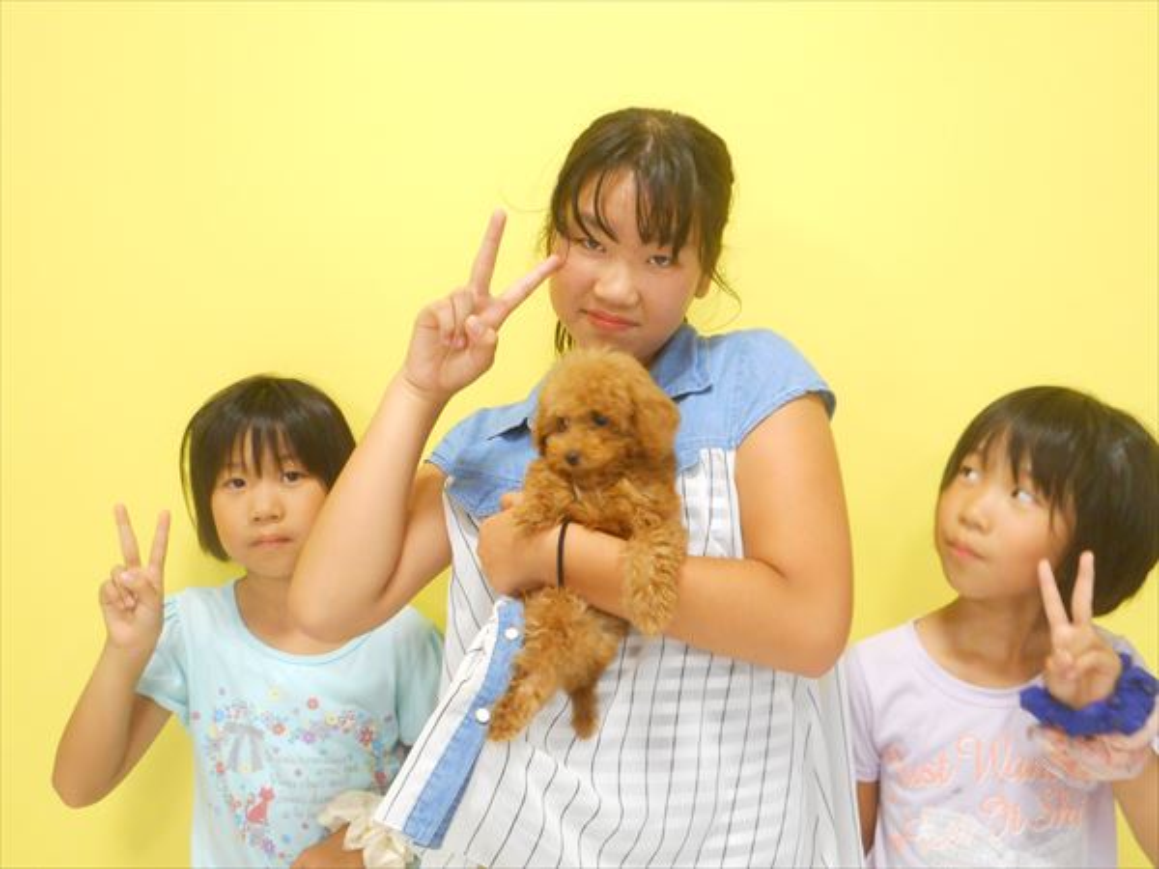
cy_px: 434
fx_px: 1138
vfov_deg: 41.8
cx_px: 580
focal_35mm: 34
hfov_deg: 54.0
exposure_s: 1/20
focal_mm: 6
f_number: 4.2
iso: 400
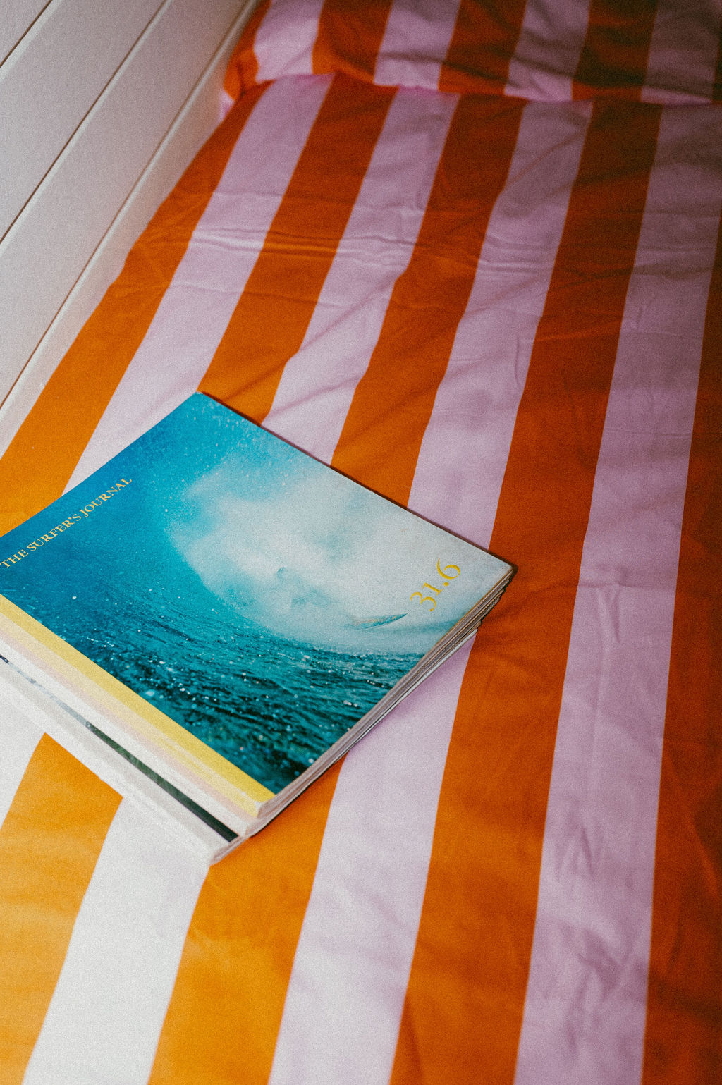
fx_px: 1506
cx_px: 361
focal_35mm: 50
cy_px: 542
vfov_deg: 39.6
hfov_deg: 27.0
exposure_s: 1/200
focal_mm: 50
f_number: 4.5
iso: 800
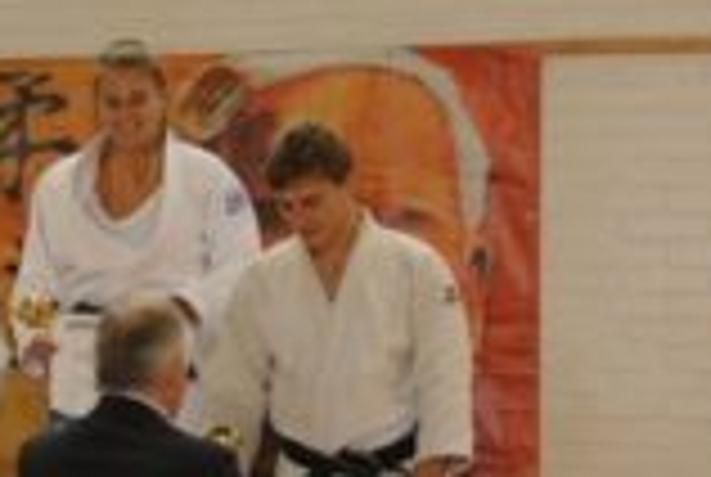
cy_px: 148
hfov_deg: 19.0
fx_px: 2097
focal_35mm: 106
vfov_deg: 13.0
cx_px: 94
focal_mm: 15.7
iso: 250
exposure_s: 1/60
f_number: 4.2
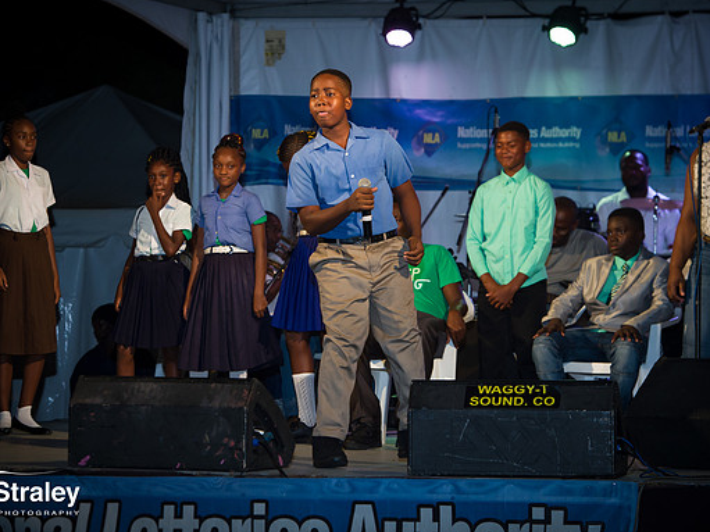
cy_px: 265
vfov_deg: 11.1
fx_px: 2727
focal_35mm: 133
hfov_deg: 14.8
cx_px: 358
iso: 1600
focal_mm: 122
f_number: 5.6
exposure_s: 1/160
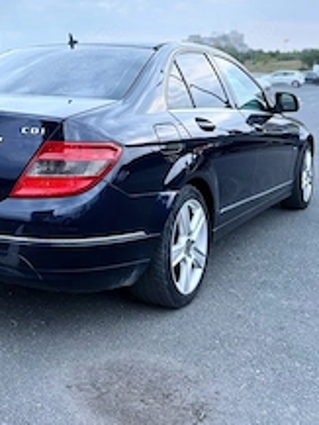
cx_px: 100
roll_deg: -0.9
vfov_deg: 38.3
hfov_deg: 30.0
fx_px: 589
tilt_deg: -2.0
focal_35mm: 48
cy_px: 90
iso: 160
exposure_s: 1/50
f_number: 1.6
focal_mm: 5.96
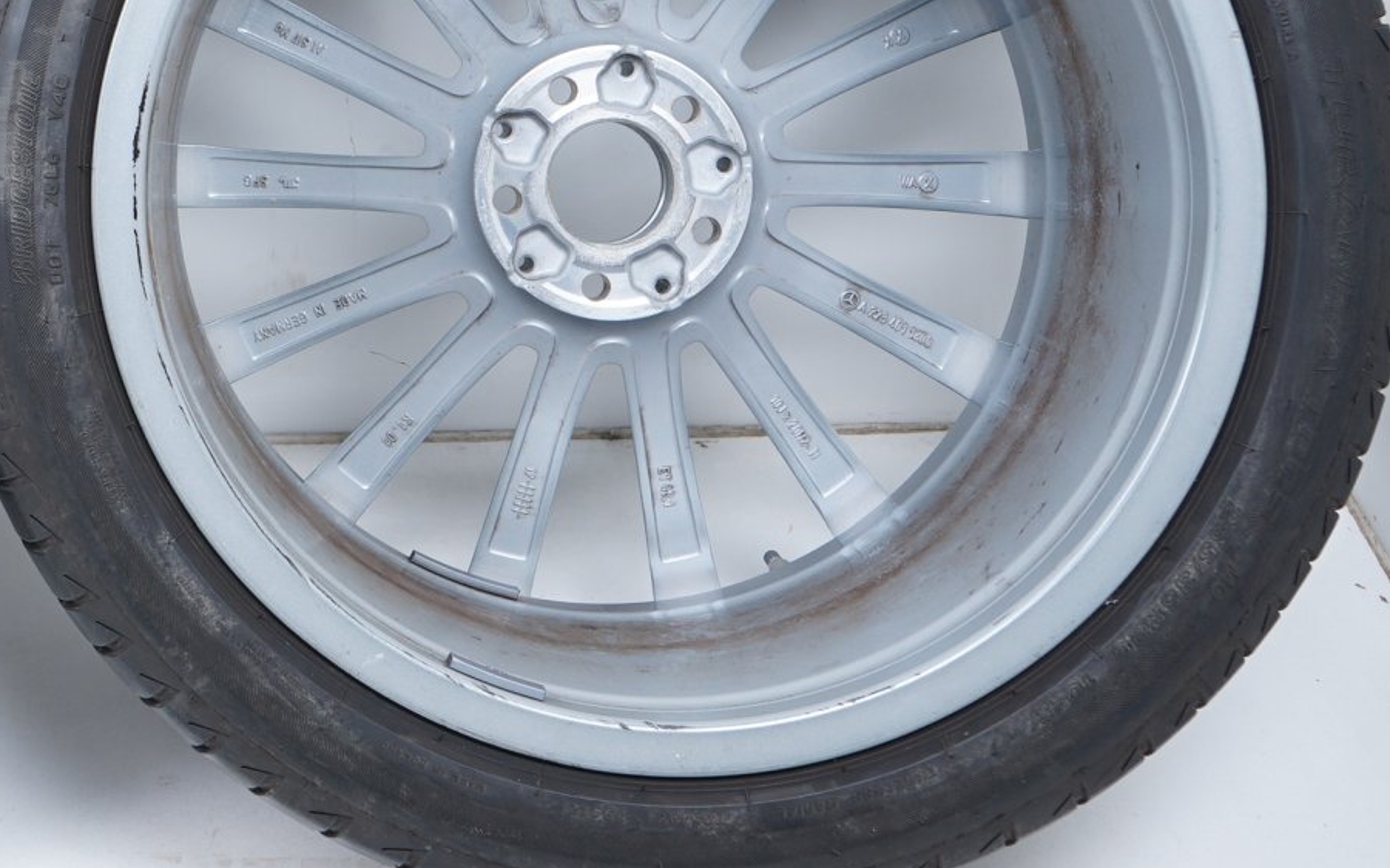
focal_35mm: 76
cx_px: -20
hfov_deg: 25.7
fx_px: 2879
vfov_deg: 16.8
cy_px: 32
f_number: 7.1
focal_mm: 35
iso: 250
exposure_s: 1/125
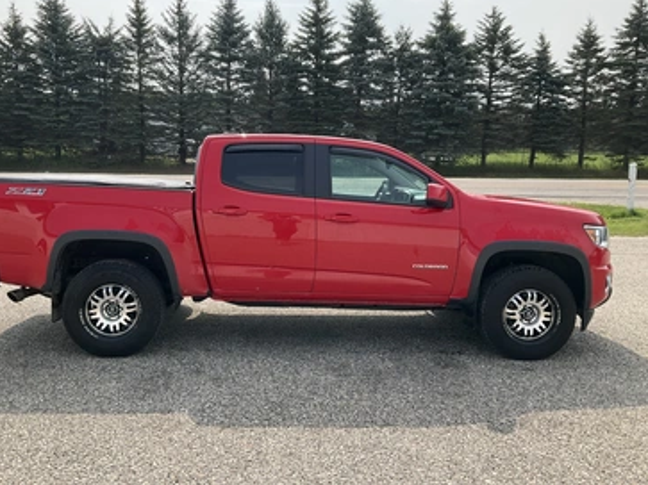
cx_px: 296
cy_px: 219
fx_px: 599
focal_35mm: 32
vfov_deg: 44.1
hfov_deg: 56.8
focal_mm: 3
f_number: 1.8
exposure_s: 1/1221
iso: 25
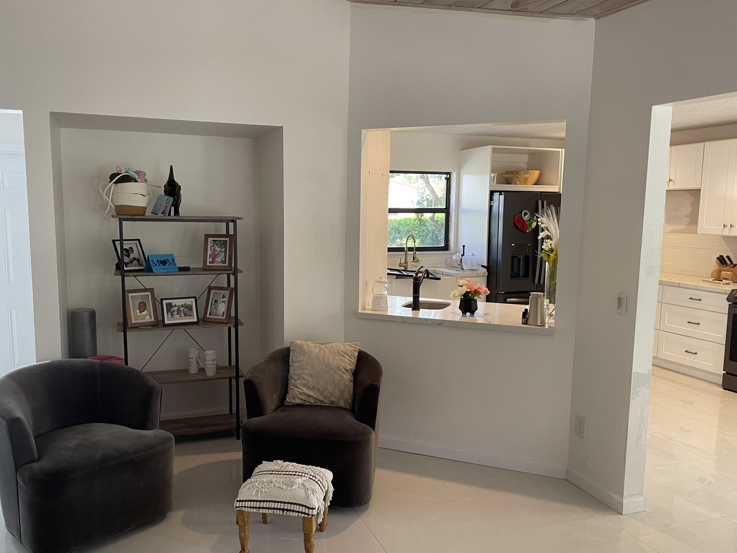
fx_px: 596
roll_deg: -0.5
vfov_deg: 49.7
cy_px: 284
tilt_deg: -7.1
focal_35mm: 28
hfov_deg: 63.4
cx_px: 344
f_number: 1.6
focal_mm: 4.2
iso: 100
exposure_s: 1/60
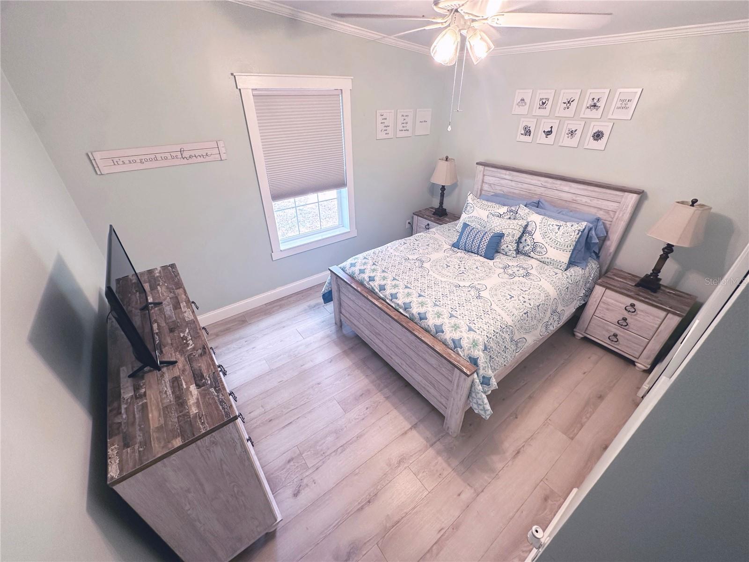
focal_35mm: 14
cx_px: 374
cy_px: 281
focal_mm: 2.22
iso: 160
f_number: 2.2
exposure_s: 1/60
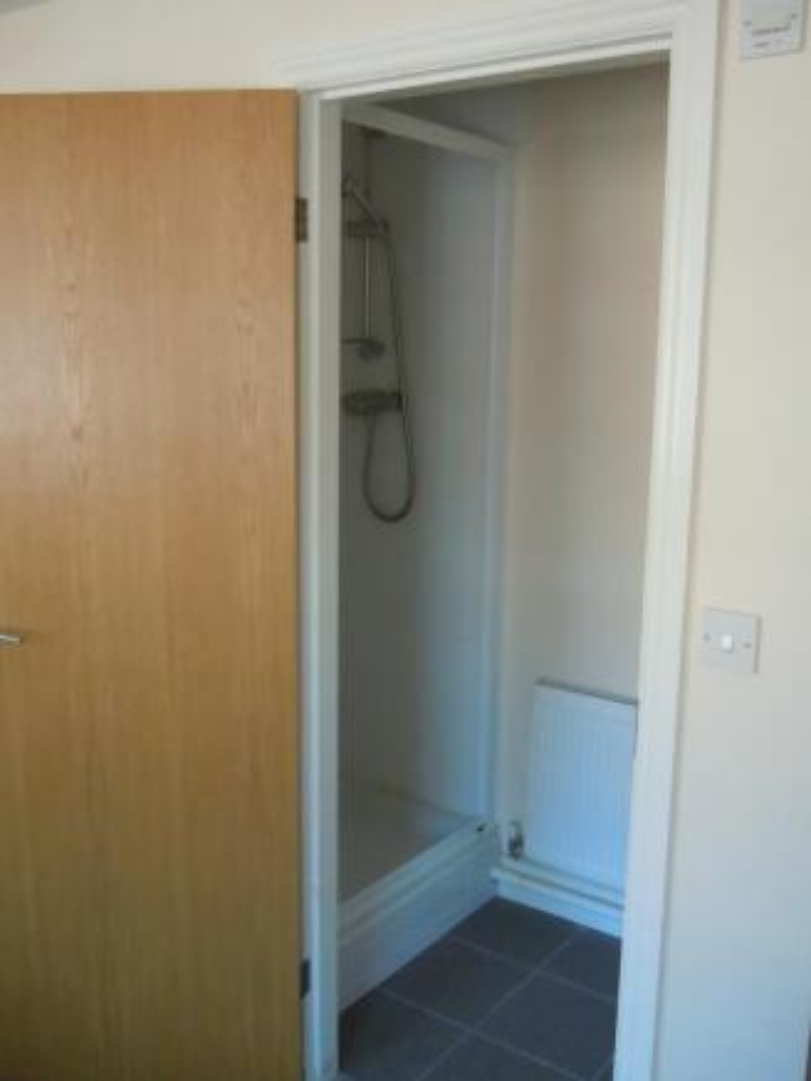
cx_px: 406
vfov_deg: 53.9
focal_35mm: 34
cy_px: 540
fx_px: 1062
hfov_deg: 41.8
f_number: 3.6
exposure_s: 1/100
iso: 800
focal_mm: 6.2
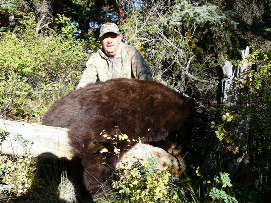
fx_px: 219
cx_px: 136
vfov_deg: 49.7
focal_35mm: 28
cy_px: 102
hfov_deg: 63.4
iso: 100
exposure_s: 1/250
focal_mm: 4.6
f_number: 4
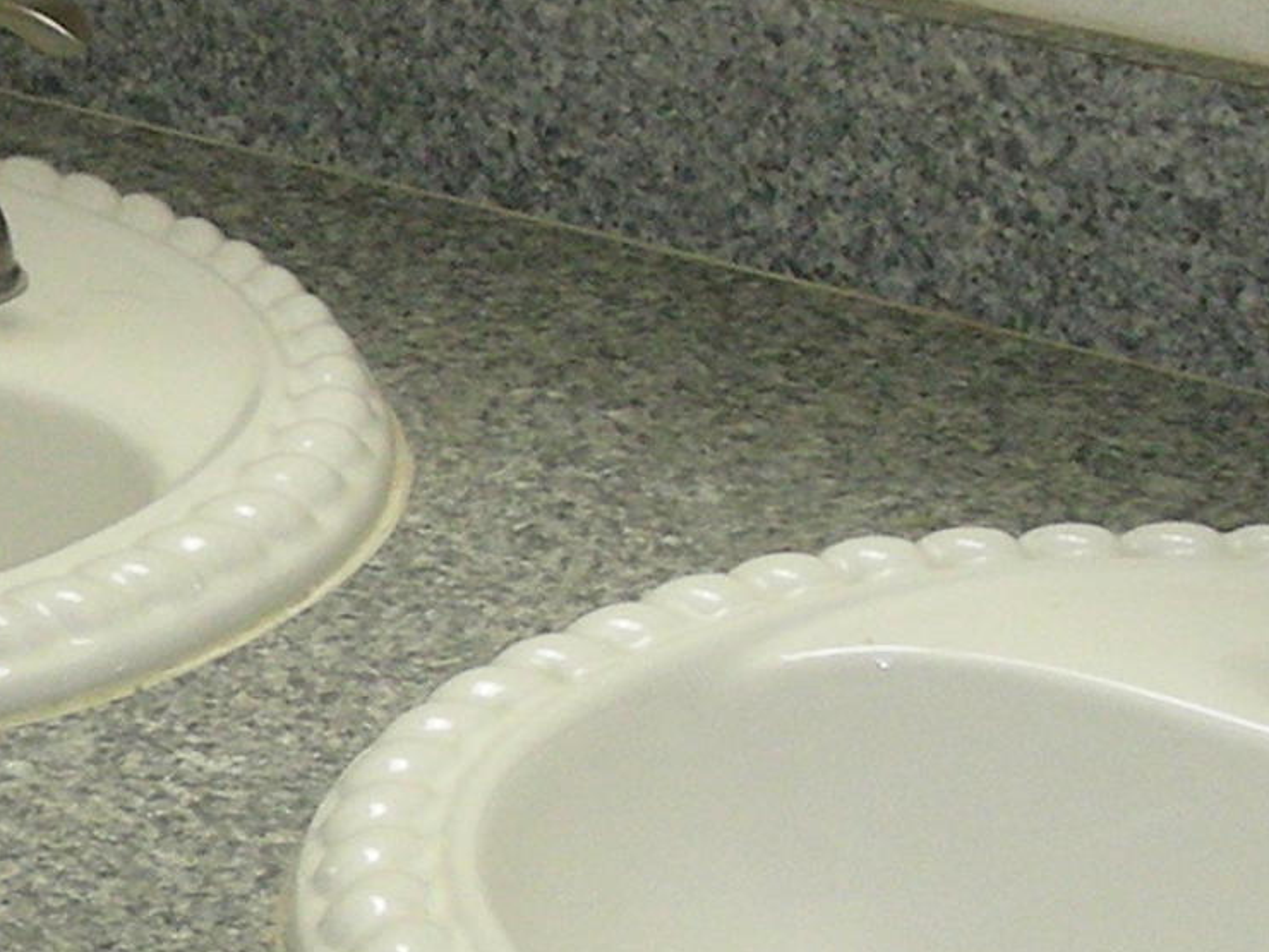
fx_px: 5646
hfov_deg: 12.6
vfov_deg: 9.6
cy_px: 362
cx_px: -132
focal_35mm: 154
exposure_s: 1/30
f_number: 3.5
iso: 161
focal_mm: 6.3
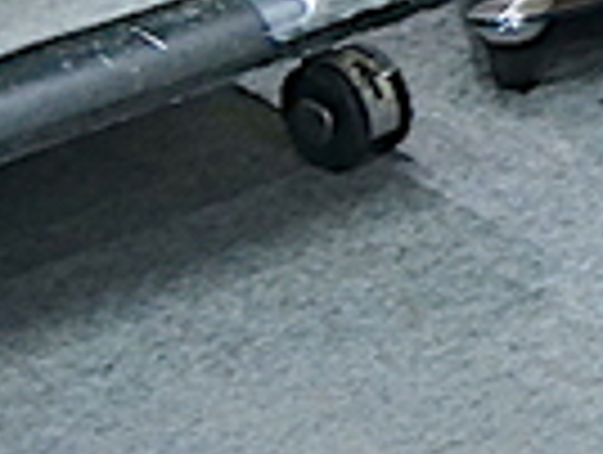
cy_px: -571
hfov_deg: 5.7
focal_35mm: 315
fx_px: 5497
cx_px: 1976
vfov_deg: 4.6
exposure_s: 1/3.2
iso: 200
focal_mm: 7.8
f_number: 3.9
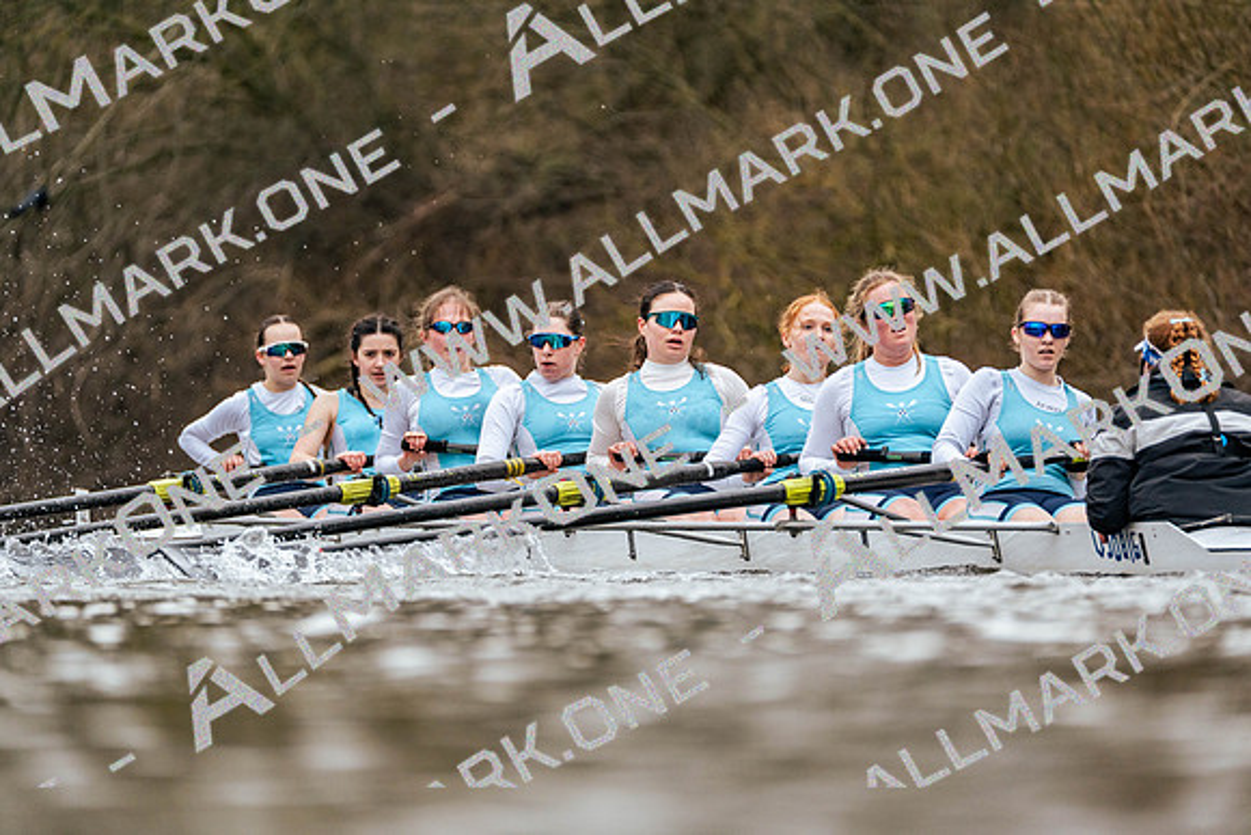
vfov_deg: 2.3
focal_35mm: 600
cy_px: 418
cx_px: 626
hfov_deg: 3.4
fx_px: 20854
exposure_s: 1/2000
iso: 1600
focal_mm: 600
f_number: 6.3
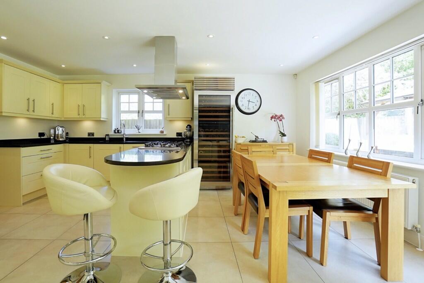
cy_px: 142
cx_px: 212
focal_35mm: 15
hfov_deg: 100.4
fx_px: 177
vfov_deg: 77.3
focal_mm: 10
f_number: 5.6
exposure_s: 1/100
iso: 640
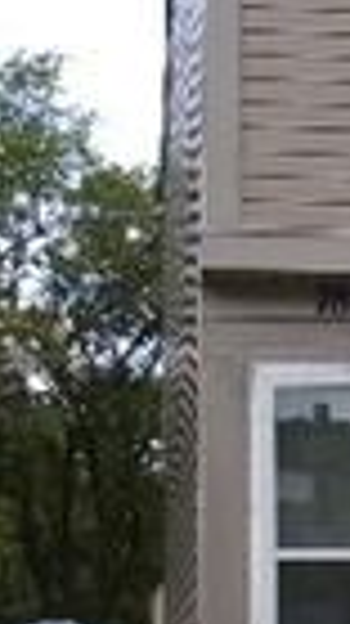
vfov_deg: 22.7
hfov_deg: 12.7
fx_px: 1554
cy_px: 384
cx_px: 323
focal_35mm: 94
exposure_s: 1/170
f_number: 4.4
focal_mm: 4.3
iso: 100
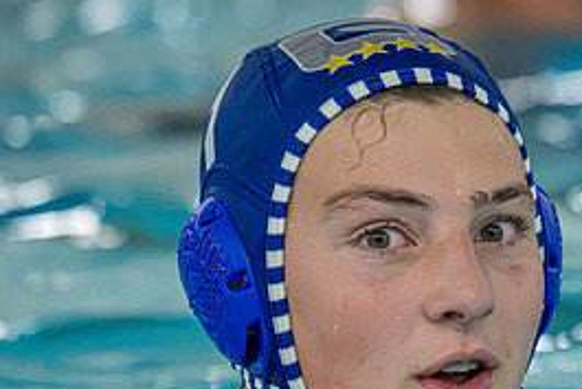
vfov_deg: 1.5
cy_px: 175
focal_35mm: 928
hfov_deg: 2.2
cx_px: 532
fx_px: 15010
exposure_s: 1/1000
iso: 12800
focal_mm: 280
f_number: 4
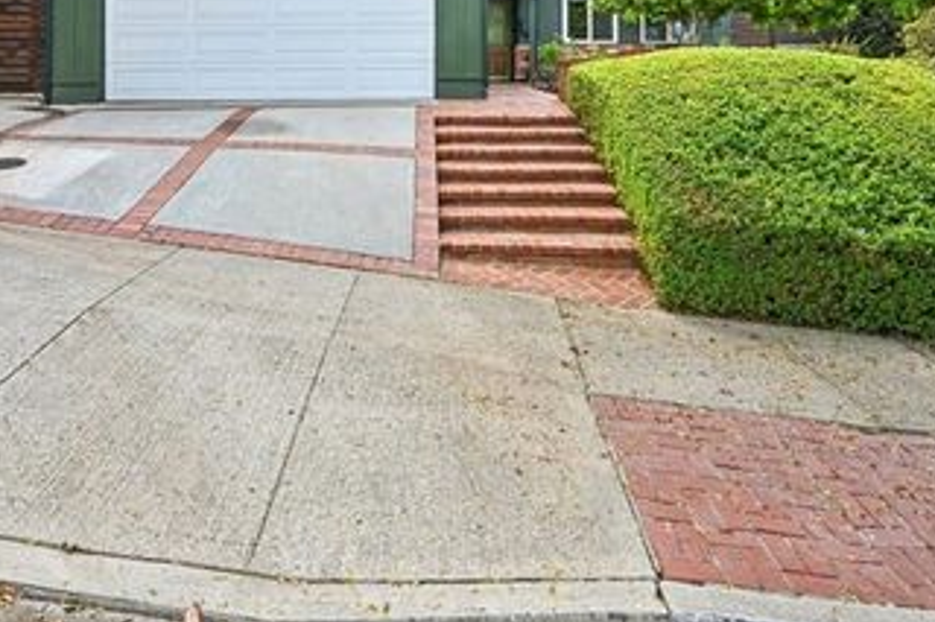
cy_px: 61
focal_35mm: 26
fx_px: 675
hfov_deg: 69.4
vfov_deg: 44.9
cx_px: 438
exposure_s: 1/20
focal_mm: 13
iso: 250
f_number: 22
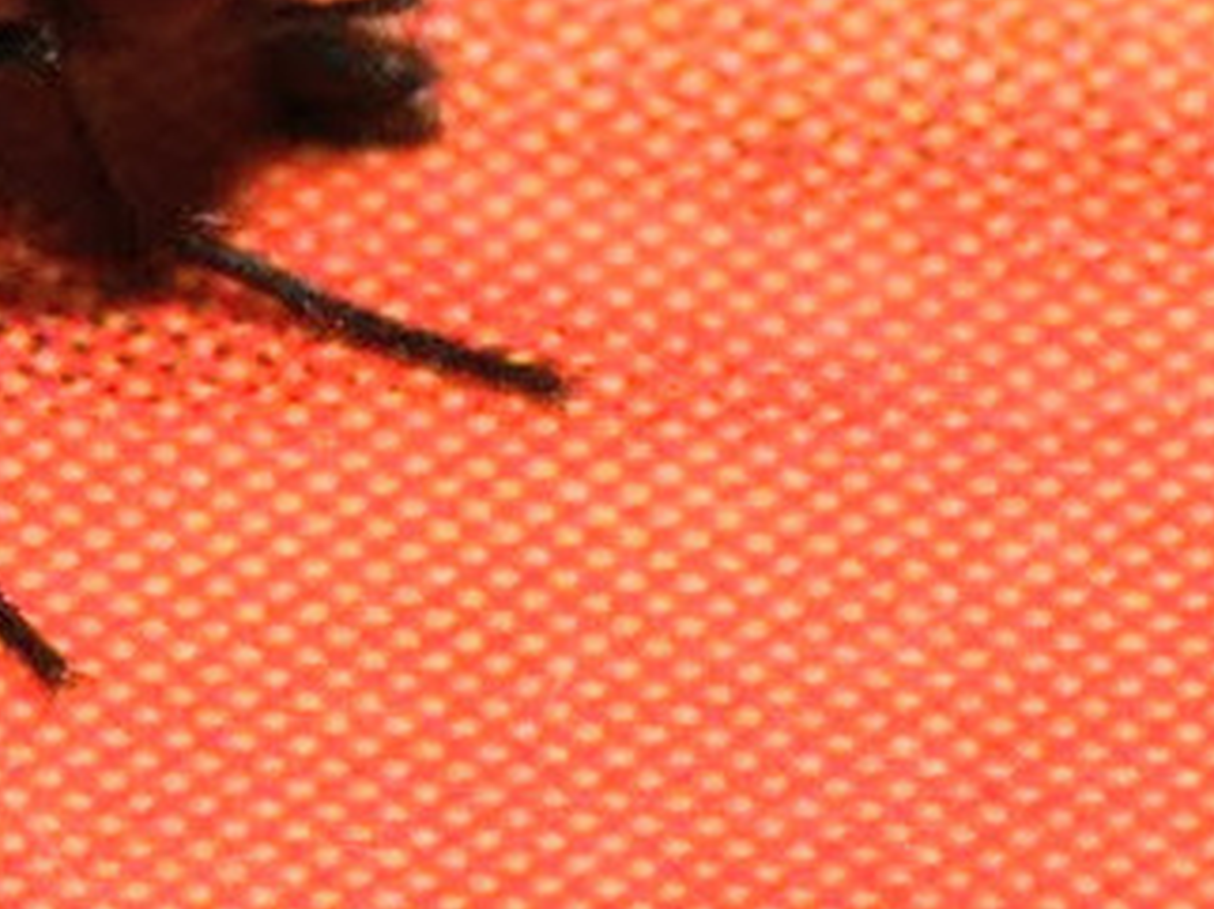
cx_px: -511
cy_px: -38
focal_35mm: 452
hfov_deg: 4.4
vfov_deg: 3.3
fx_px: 15855
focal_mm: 105
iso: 250
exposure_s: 1/60
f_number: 32
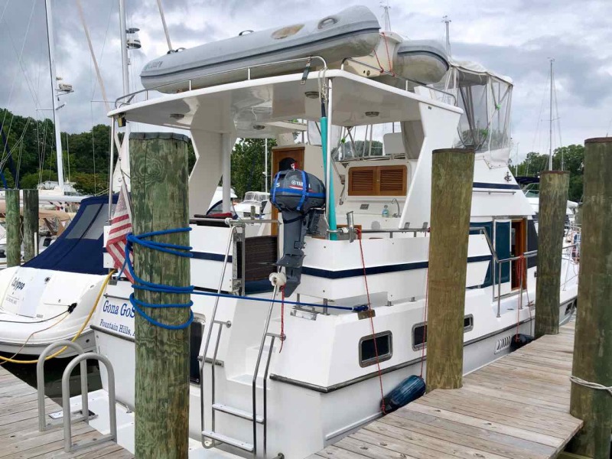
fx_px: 495
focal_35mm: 28
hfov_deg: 63.4
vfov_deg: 49.7
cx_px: 306
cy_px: 230
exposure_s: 1/827
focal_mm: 3.99
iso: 20
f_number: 1.8
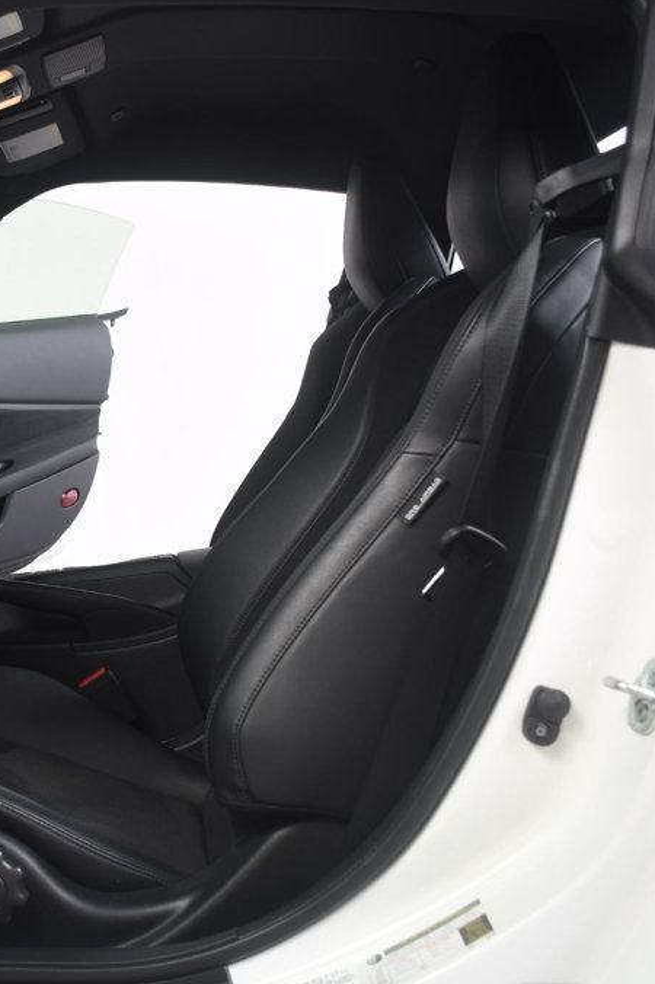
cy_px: 491
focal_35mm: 50
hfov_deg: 25.2
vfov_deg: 39.6
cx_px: -54
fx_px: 1366
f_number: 5
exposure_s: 1/160
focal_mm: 22
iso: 100
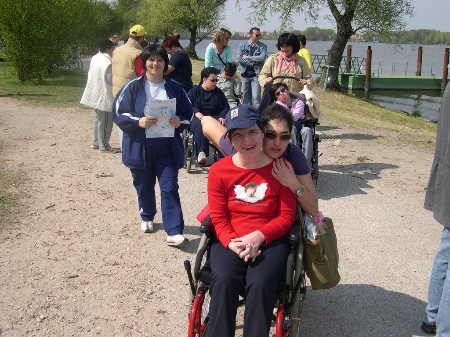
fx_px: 494
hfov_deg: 49.0
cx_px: 225
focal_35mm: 38
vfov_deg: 37.7
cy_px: 168
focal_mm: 8
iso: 100
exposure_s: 1/215
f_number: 7.6
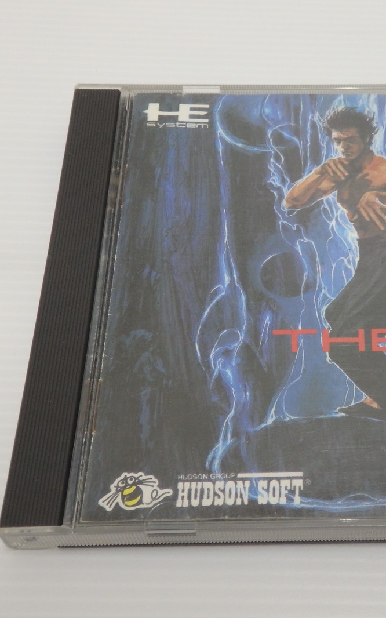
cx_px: 325
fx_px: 892
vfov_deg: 38.2
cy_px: 312
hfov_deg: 23.9
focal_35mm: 53
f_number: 3.6
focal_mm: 6.6
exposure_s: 1/50
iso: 320
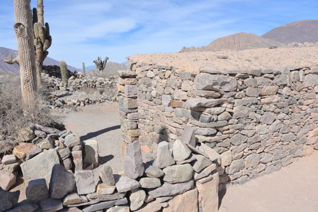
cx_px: 159
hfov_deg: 65.4
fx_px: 247
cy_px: 106
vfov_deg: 46.5
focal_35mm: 28
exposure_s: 1/320
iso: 100
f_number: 9
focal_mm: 28
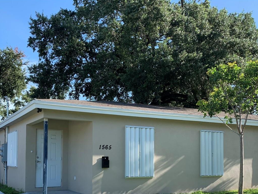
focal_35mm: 41
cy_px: 151
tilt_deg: +2.9
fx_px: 306
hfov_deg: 45.6
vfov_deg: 34.2
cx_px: 109
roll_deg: -0.8
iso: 25
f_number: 1.8
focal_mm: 4.25
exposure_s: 1/749
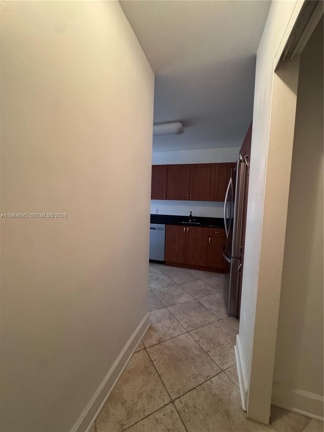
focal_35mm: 14
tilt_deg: -1.8
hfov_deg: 85.7
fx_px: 175
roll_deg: -1.2
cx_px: 162
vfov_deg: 102.1
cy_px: 216
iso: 640
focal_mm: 2.22
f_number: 2.2
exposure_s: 1/60
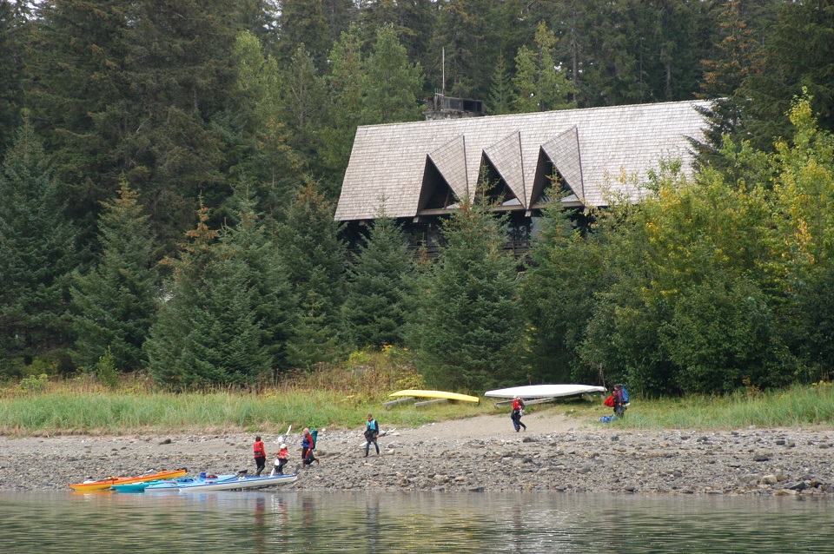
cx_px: 417
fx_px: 3645
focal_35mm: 158
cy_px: 277
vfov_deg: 8.7
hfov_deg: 13.1
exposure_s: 1/200
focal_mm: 105
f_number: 4.5
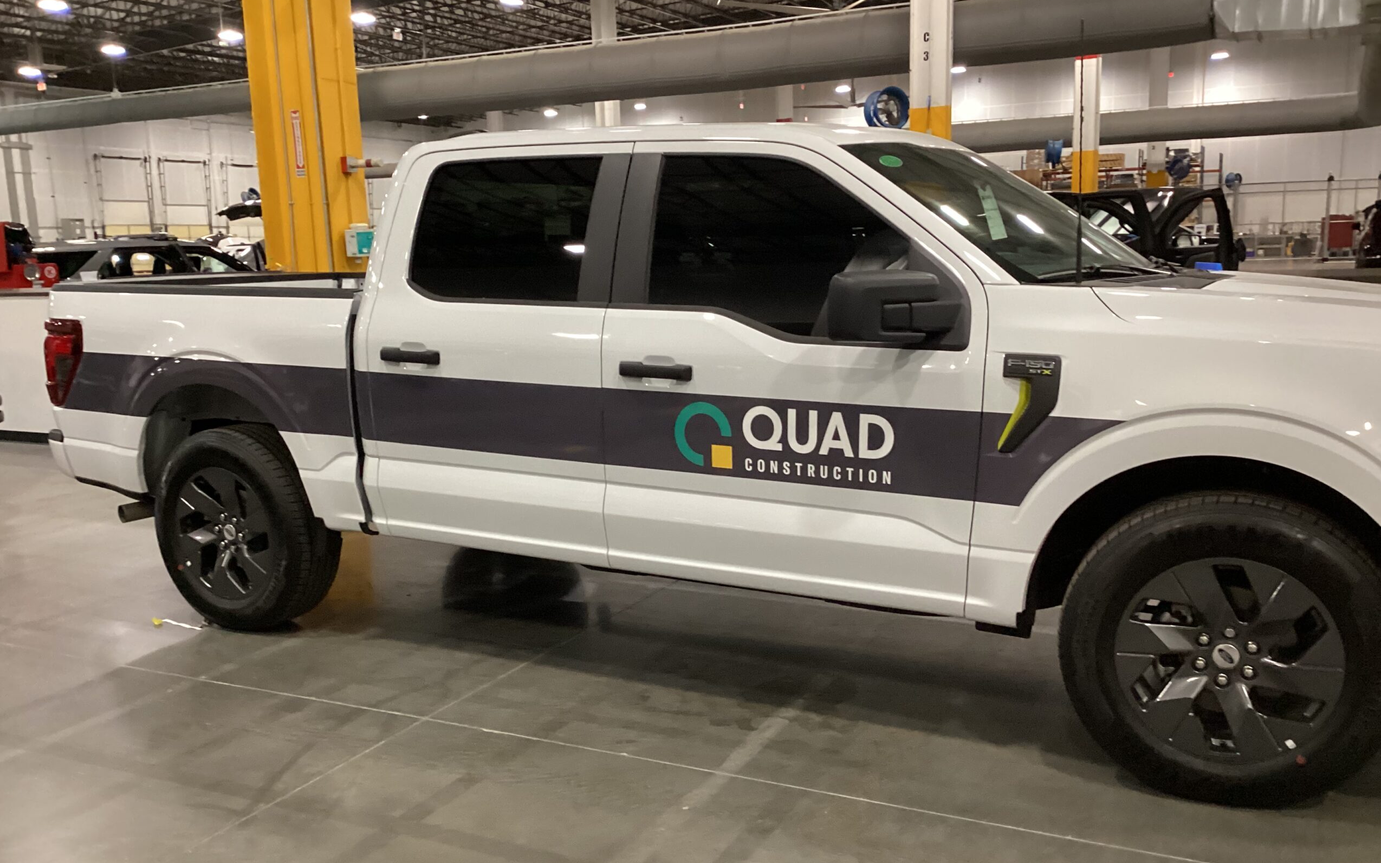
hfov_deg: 58.1
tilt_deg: -9.4
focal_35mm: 33
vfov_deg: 38.3
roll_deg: +1.6
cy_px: 486
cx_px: 689
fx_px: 1242
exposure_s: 1/40
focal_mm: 3.3
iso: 400
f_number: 2.4
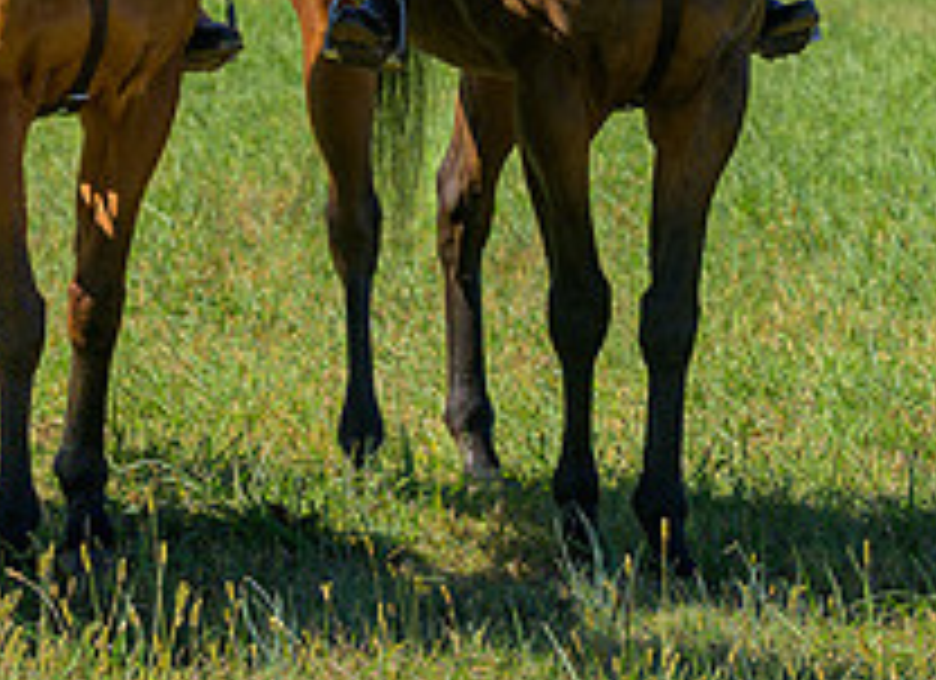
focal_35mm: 229
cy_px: -299
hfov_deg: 8.7
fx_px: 6121
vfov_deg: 6.3
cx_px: 8
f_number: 3.2
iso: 200
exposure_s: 1/640
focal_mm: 70
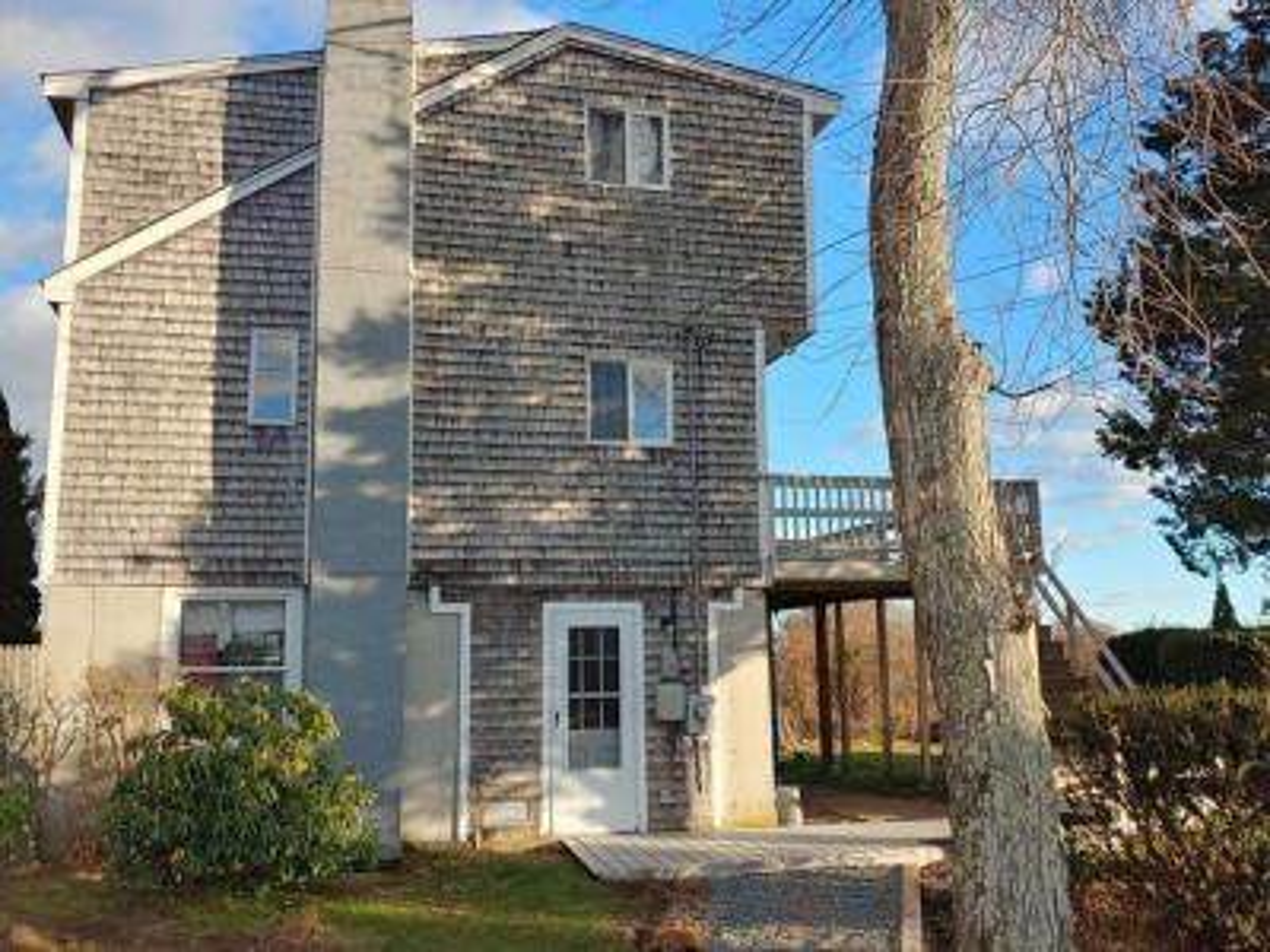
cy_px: 476
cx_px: 635
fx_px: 1174
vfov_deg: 44.2
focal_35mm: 32
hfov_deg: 56.8
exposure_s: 1/952
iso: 50
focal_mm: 4.23
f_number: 1.5
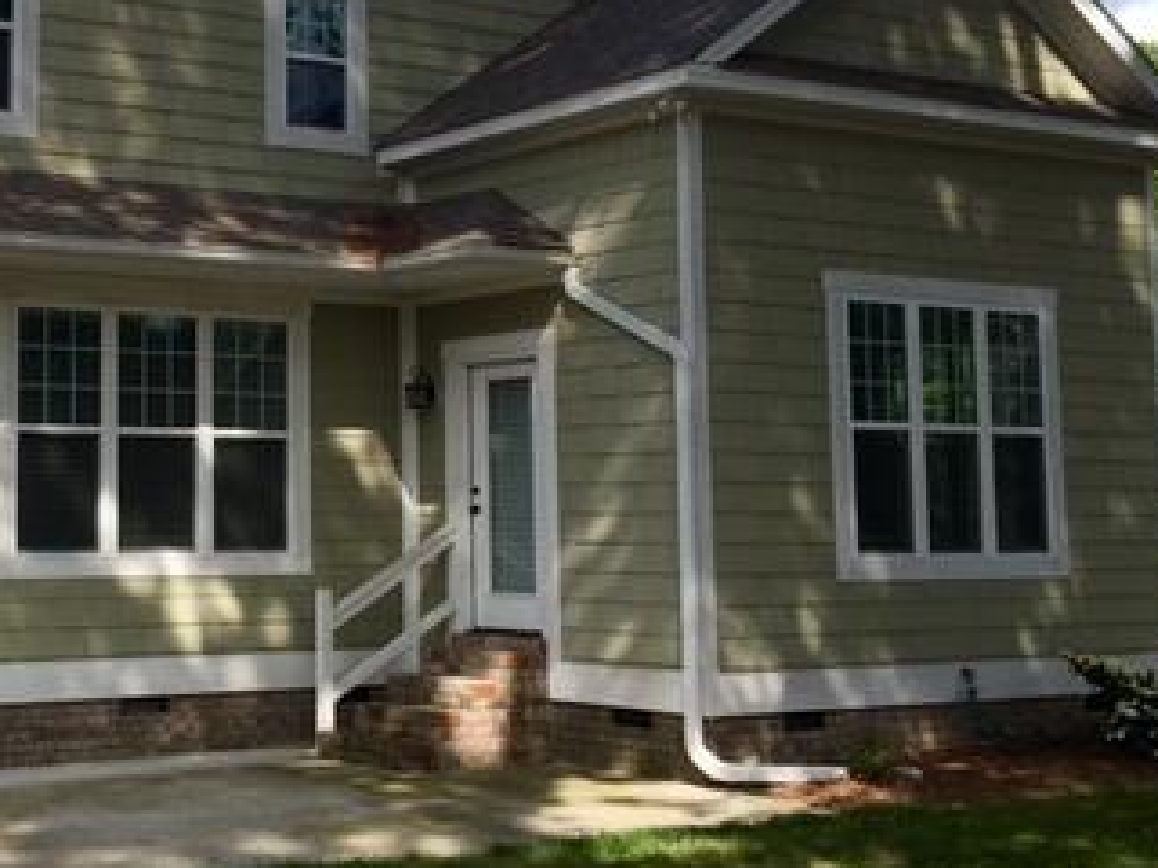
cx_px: 170
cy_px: 307
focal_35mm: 58
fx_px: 1940
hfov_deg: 32.0
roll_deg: +0.1
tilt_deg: +6.9
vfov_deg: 25.1
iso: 25
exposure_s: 1/746
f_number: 2.2
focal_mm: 4.15
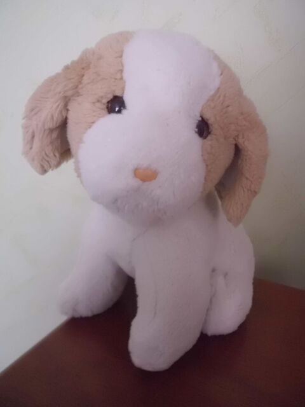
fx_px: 305
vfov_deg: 67.3
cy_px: 204
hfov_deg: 53.1
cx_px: 152
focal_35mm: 26
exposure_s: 1/100
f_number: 3.2
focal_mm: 4.6
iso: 800
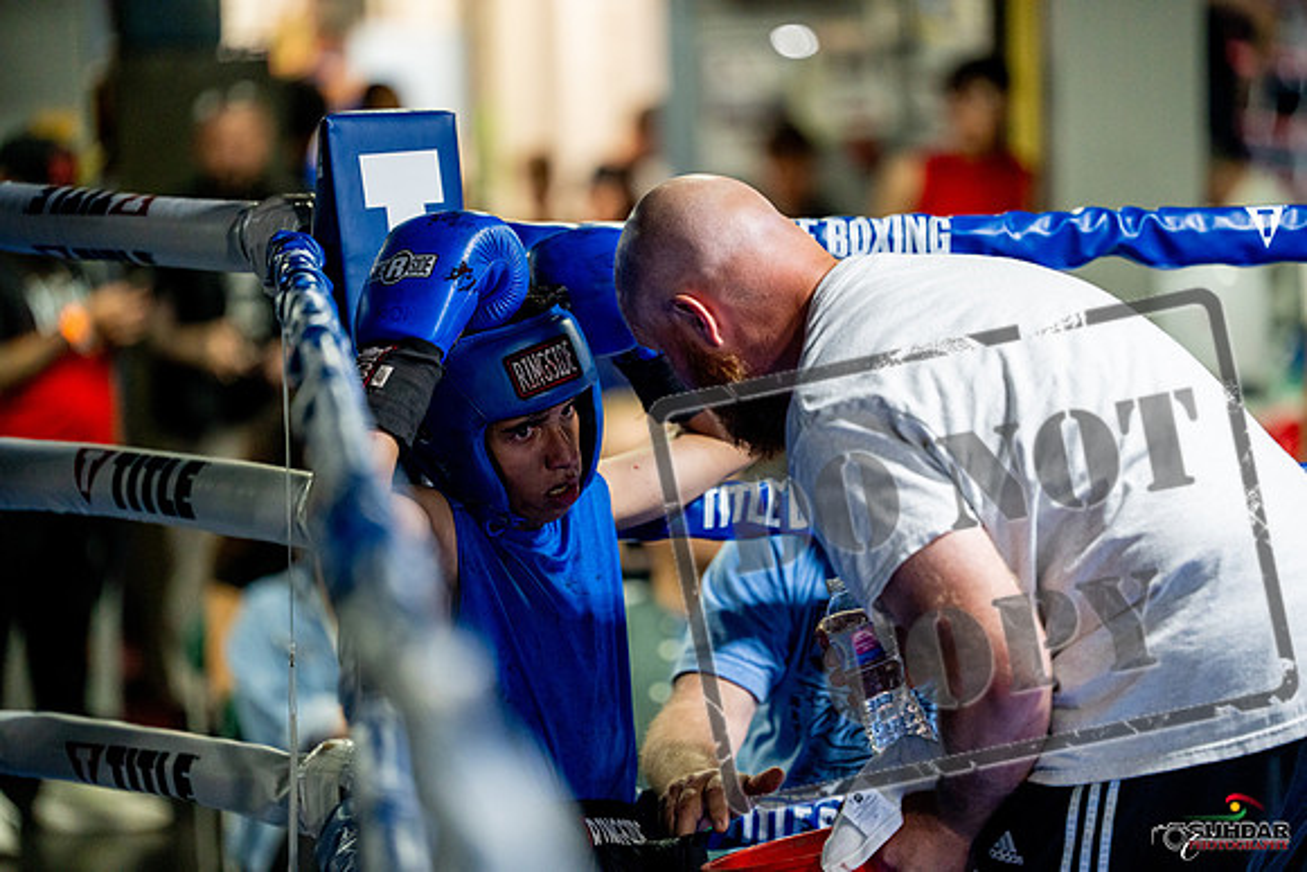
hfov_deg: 13.7
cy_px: 436
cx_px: 654
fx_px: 5447
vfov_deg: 9.2
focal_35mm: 150
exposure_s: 1/800
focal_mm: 150
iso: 4000
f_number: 2
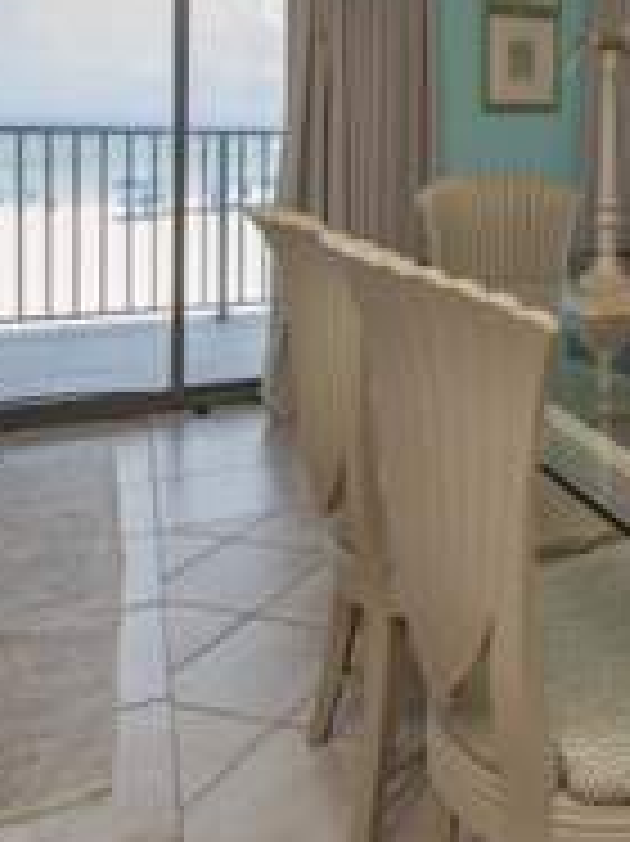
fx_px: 899
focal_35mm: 37
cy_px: 155
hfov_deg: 33.7
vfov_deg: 47.2
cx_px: 688
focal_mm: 10
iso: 200
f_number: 8
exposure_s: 1/60
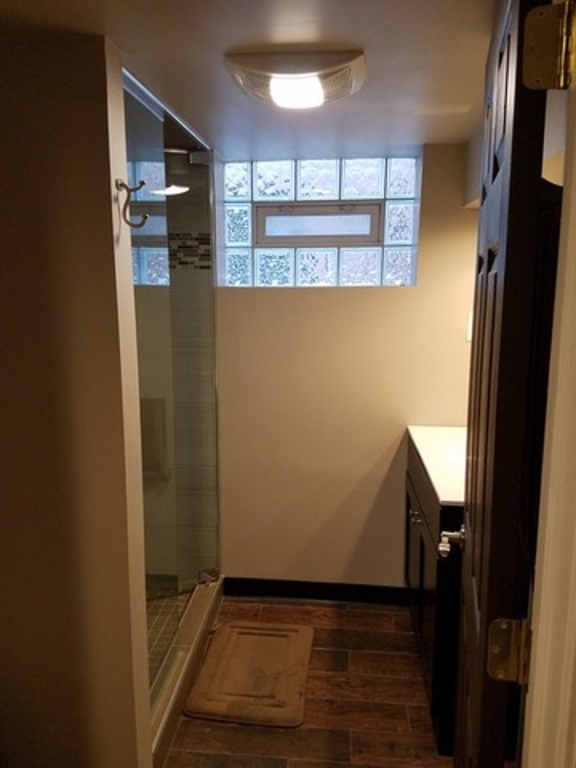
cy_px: 384
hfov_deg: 53.1
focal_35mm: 26
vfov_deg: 67.3
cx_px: 288
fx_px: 577
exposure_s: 1/60
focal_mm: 4.2
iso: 160
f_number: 1.7
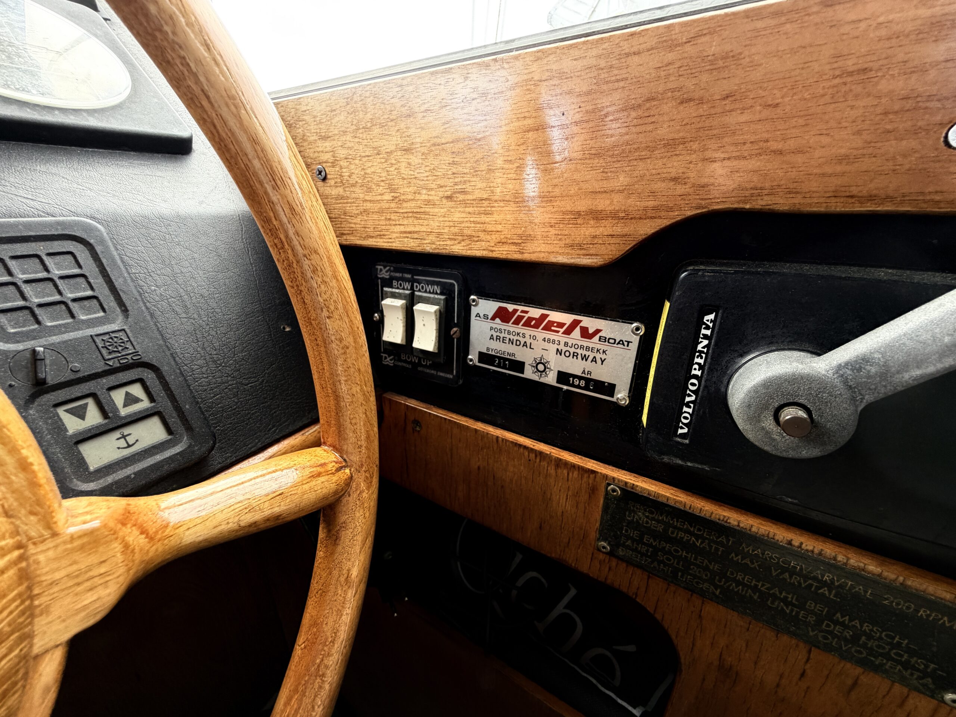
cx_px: 478
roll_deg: -0.6
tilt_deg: -22.8
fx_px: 387
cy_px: 358
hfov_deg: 102.1
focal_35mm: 14
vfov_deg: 85.7
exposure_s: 1/121
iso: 200
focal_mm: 2.22
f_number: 2.2
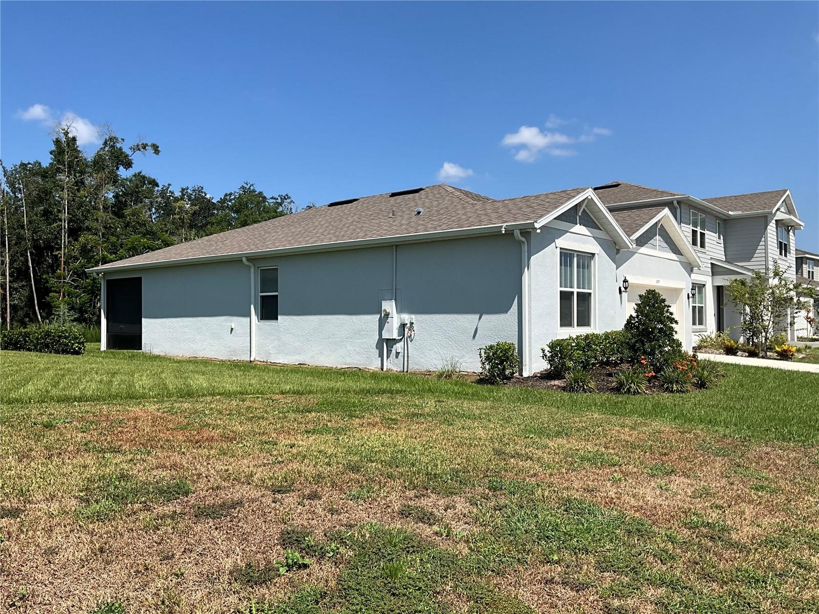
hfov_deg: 61.7
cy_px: 307
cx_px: 410
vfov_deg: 48.2
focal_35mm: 29
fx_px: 686
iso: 25
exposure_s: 1/2141
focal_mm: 3
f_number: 1.8
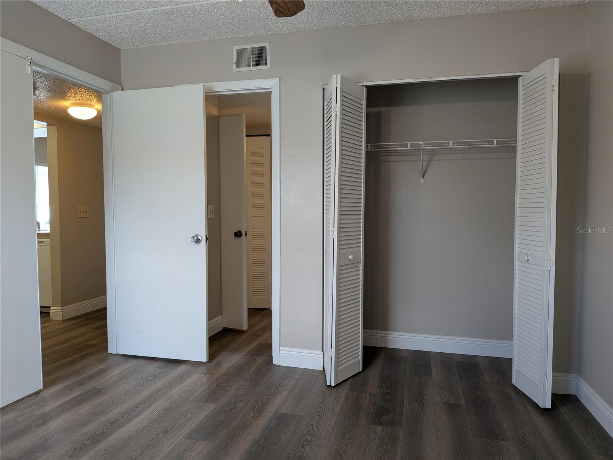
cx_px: 306
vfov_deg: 56.8
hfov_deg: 71.6
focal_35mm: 24
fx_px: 425
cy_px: 230
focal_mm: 4.53
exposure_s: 1/60
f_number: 1.7
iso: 40
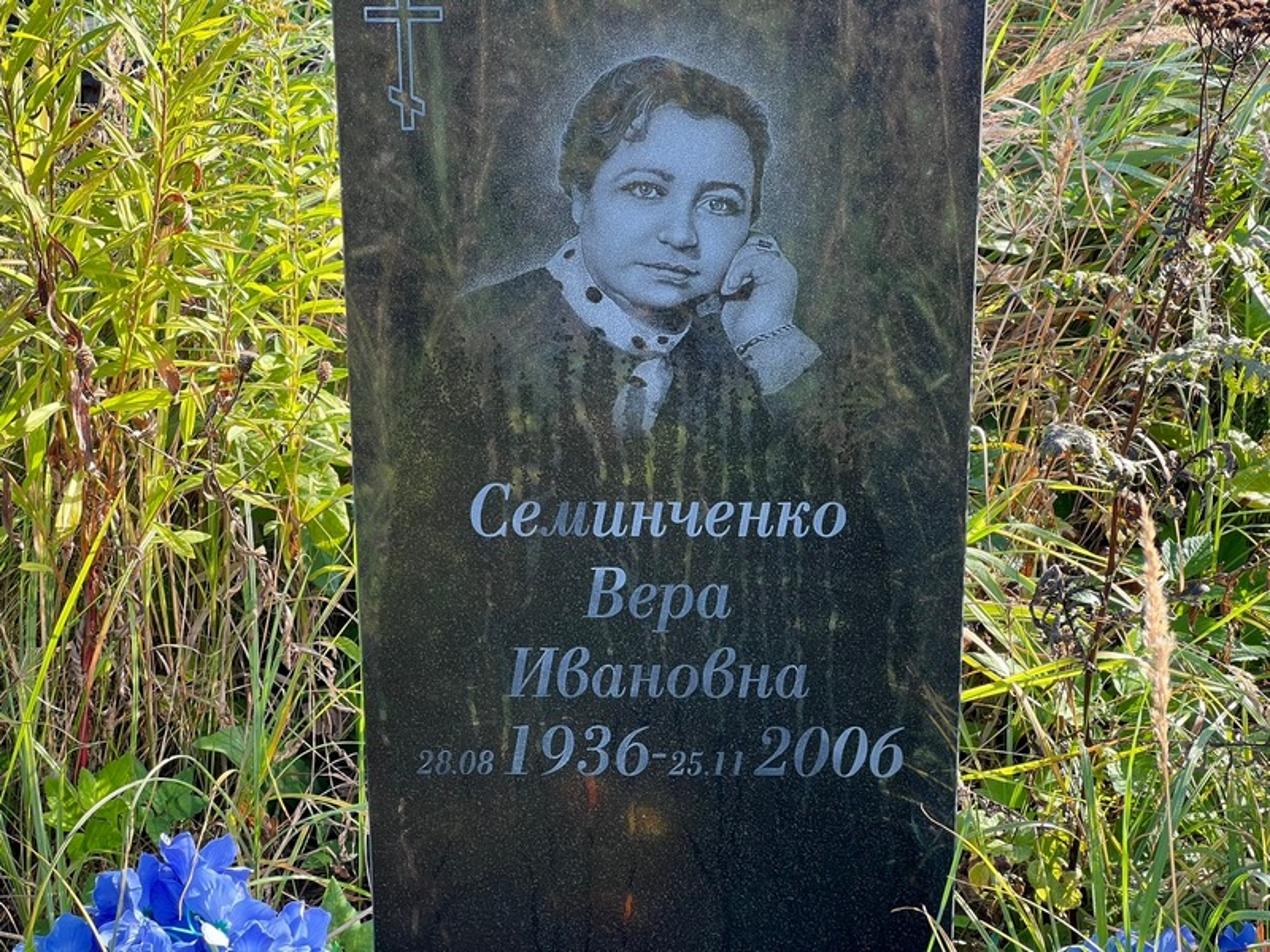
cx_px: 635
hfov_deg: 25.3
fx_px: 2825
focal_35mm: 77
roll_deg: +1.8
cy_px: 476
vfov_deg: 19.1
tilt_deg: -23.4
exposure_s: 1/99
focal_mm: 9
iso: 50
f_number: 2.8
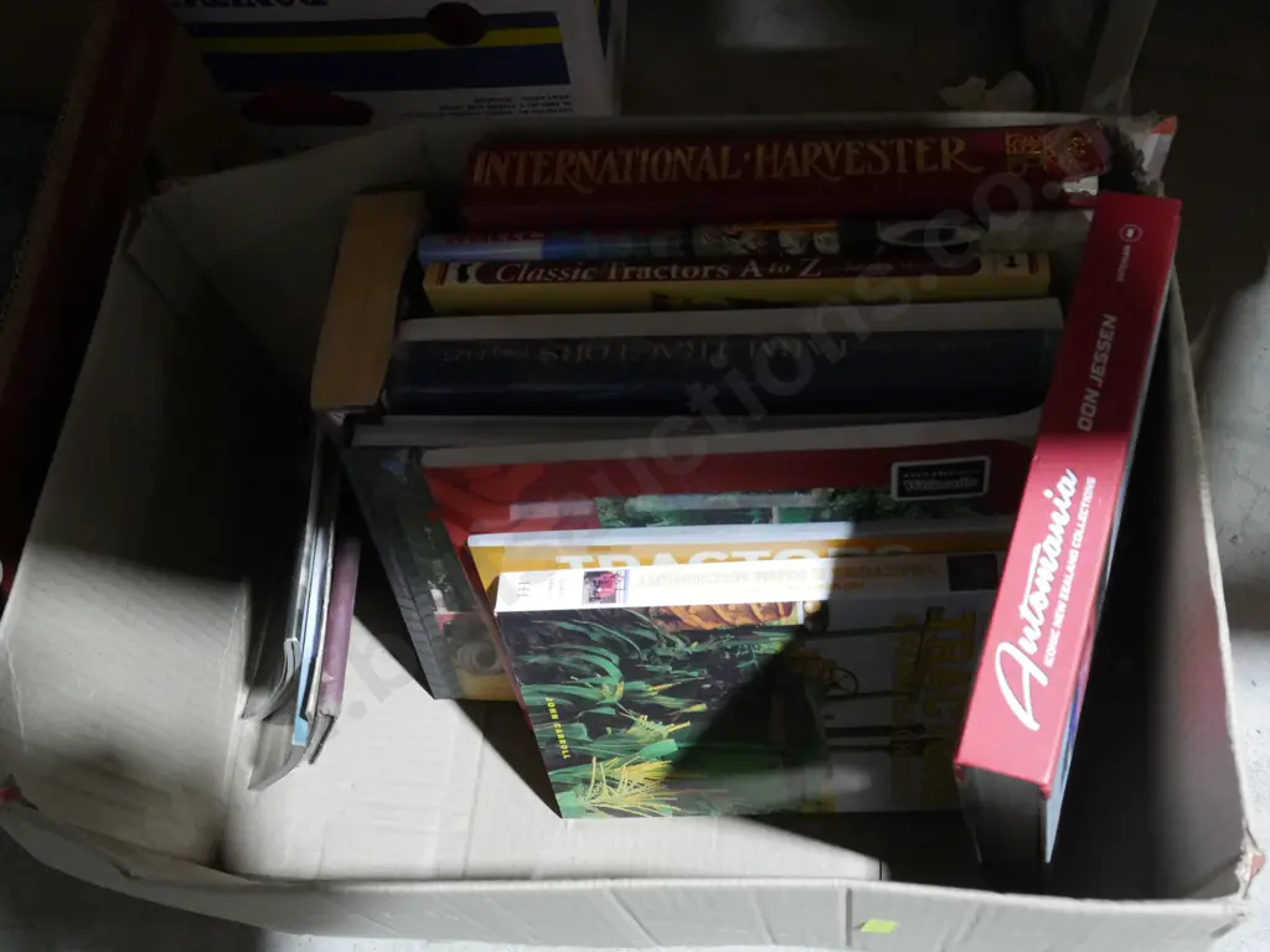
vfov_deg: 39.7
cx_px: 635
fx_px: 1321
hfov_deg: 51.4
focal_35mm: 36
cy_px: 476
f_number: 7.1
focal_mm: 18
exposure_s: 1/60
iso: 3200
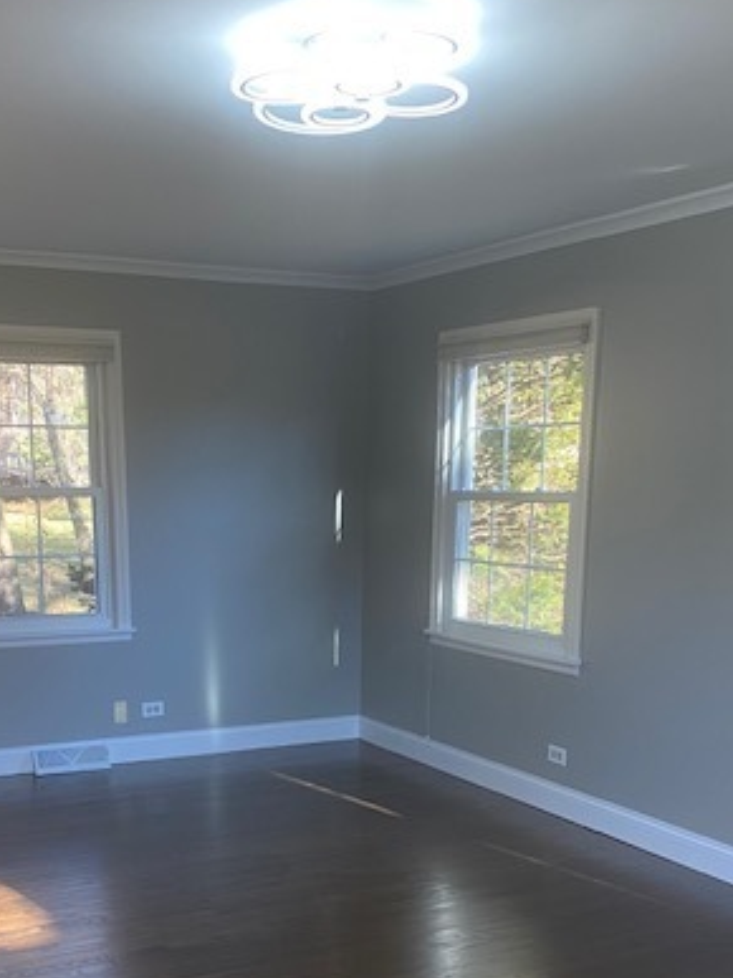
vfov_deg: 42.1
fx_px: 1215
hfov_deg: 33.5
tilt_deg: -13.2
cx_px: 291
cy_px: 771
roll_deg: +0.0
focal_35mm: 43
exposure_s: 1/60
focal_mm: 4.25
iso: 80
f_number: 1.8
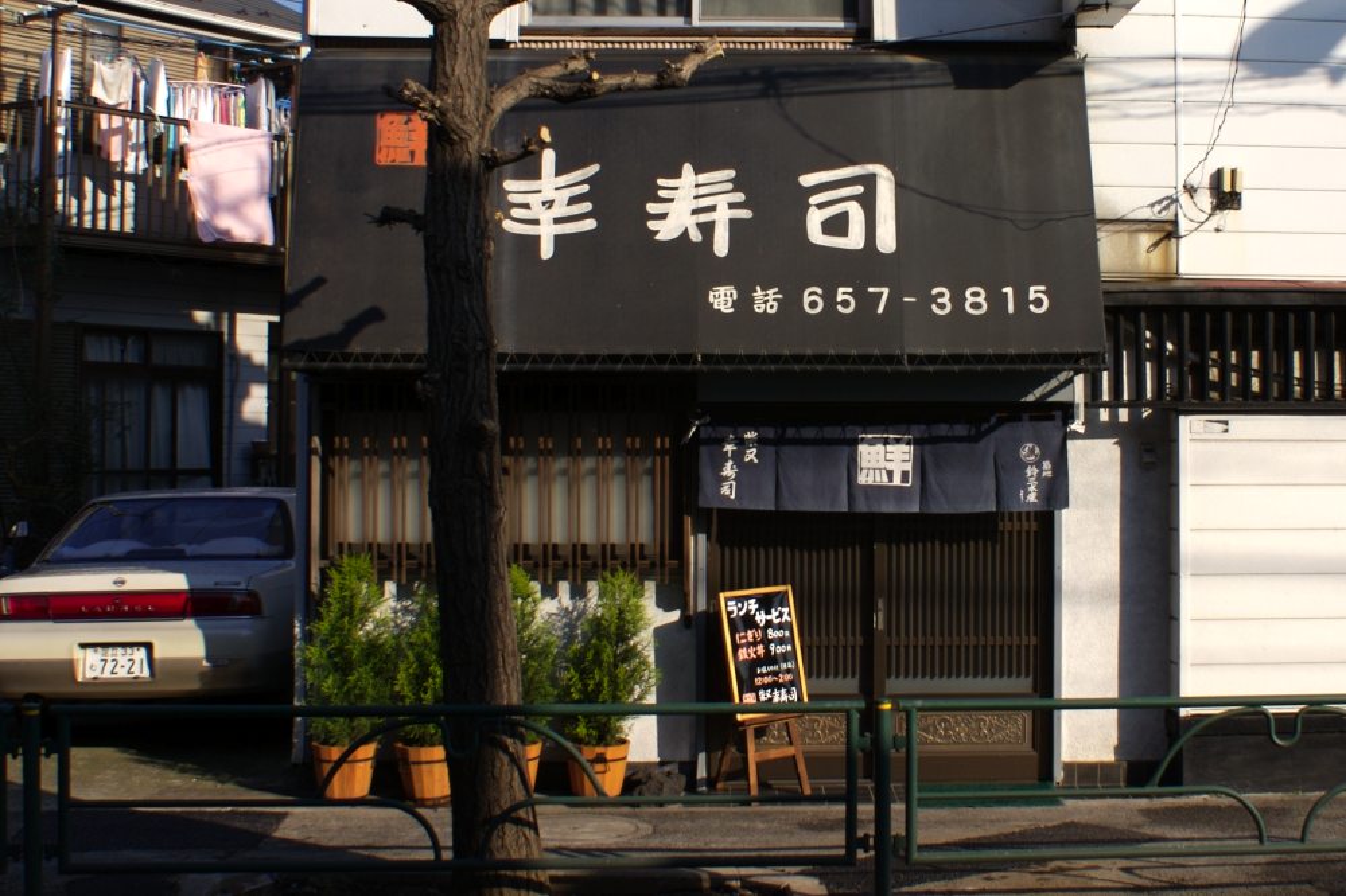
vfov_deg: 47.9
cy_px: 448
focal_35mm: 27
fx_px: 1009
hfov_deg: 67.4
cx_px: 673
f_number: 10
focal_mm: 18
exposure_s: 1/160
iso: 100
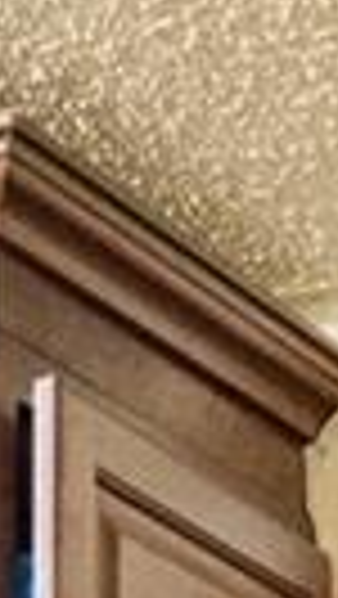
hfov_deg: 6.9
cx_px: 27
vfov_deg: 9.2
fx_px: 2799
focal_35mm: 176
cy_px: 1924
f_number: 8
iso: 720
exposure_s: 1/15
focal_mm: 14
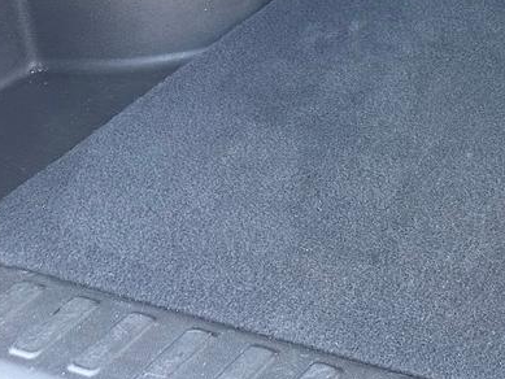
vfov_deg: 16.9
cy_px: -197
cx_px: 796
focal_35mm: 79
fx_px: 1153
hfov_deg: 20.5
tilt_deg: -19.2
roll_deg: -0.2
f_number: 1.78
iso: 125
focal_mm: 6.86
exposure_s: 1/121
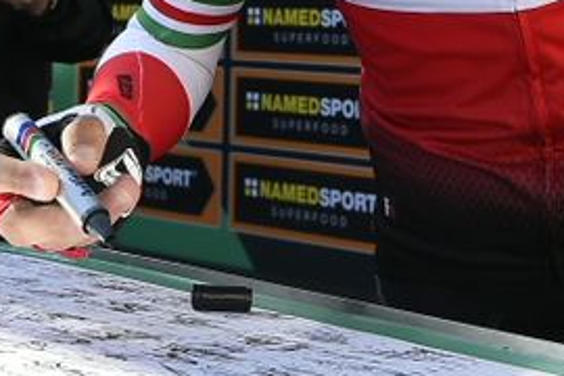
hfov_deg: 22.6
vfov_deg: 14.1
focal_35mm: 89
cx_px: 428
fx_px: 1394
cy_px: -237
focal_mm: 20
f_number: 5.6
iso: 320
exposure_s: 1/500
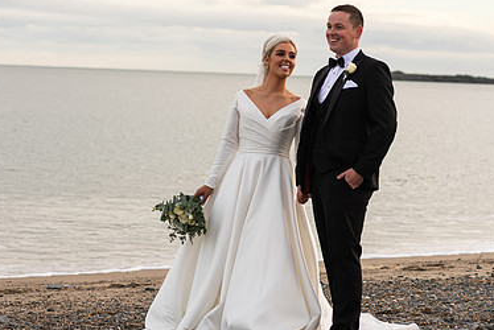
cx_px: 281
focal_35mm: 124
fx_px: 1703
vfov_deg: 11.1
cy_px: 134
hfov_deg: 16.5
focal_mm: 80
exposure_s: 1/200
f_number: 3.5
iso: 80
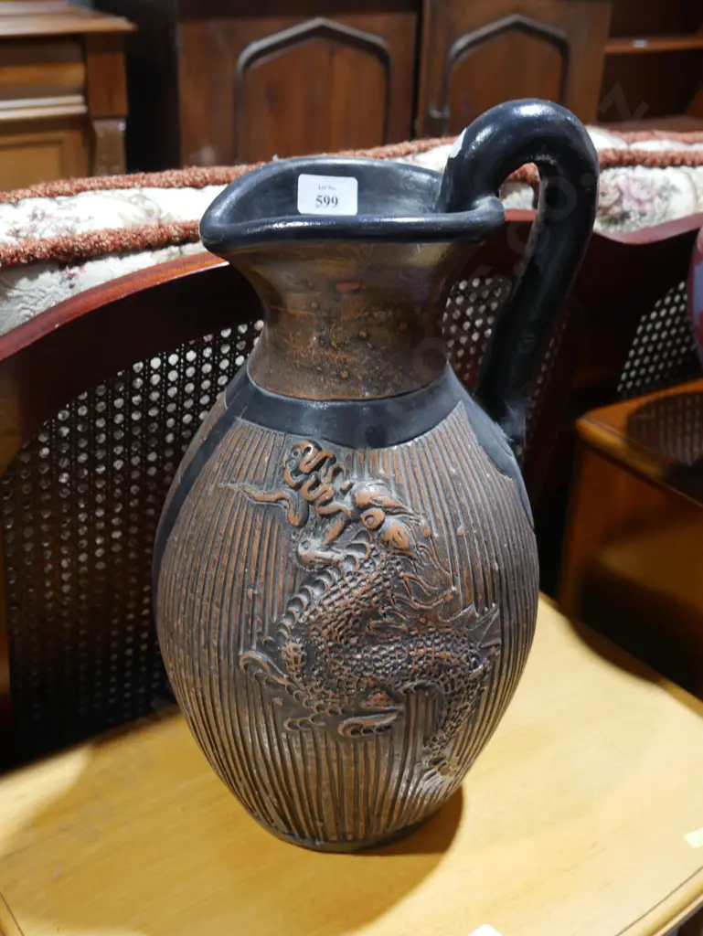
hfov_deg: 34.4
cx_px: 352
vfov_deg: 44.8
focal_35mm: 42
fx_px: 1136
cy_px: 468
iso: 1000
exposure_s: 1/60
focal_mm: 21
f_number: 5
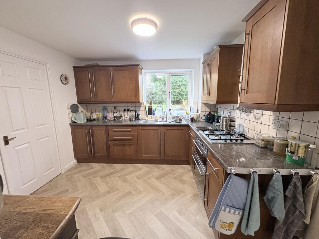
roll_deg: +0.6
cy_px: 120
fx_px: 129
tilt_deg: -8.2
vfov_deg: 85.7
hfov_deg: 102.1
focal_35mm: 14
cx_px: 160
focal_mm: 2.22
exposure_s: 1/50
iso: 250
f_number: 2.2
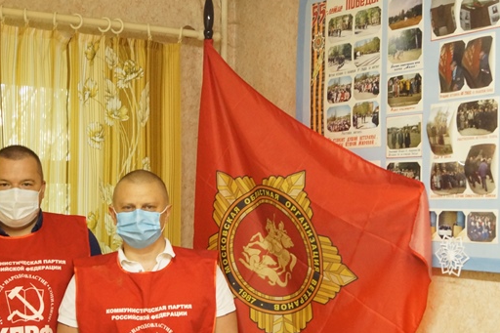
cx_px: 192
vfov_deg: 22.3
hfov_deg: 33.3
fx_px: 833
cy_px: 263
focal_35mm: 60
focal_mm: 20
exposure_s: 1/60
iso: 1250
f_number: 4
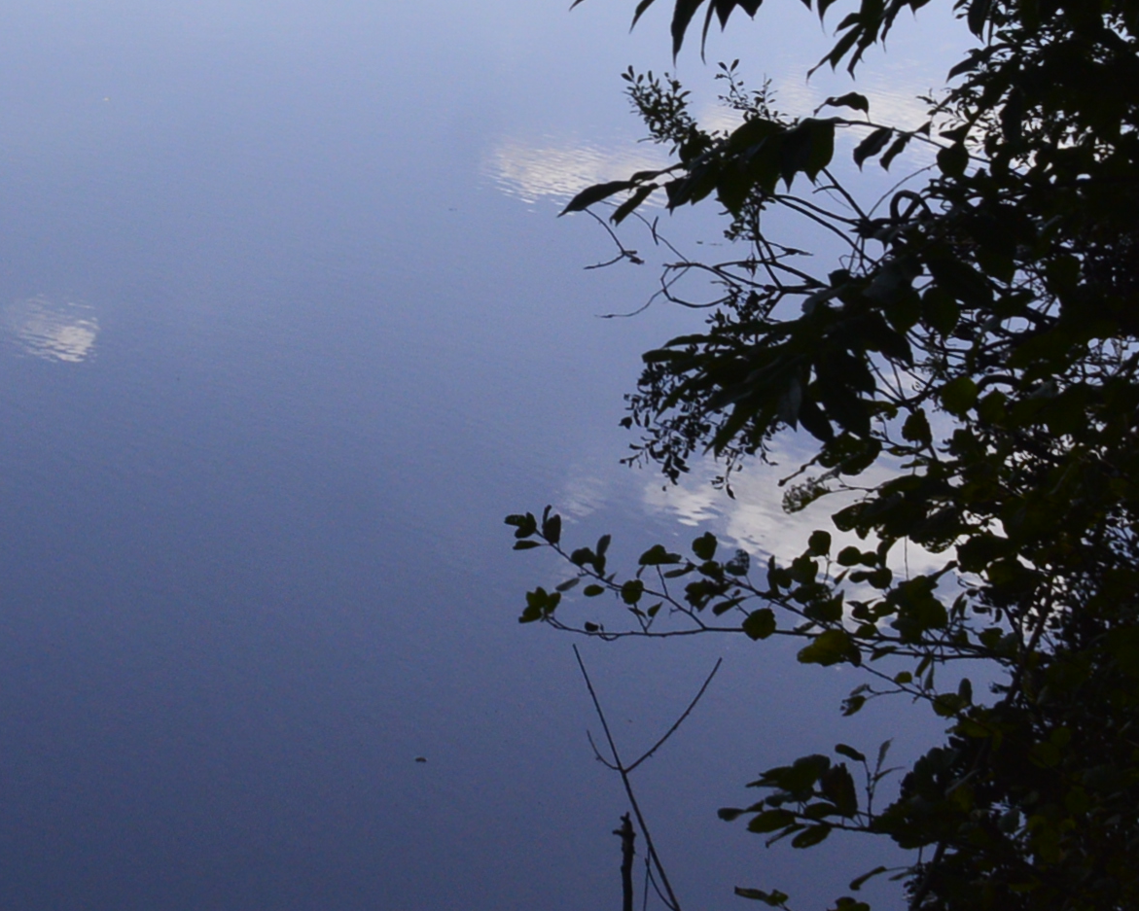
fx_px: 3837
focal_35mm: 114
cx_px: -351
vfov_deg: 13.0
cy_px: -306
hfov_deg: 16.0
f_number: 11
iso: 360
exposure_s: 1/500
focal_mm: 21
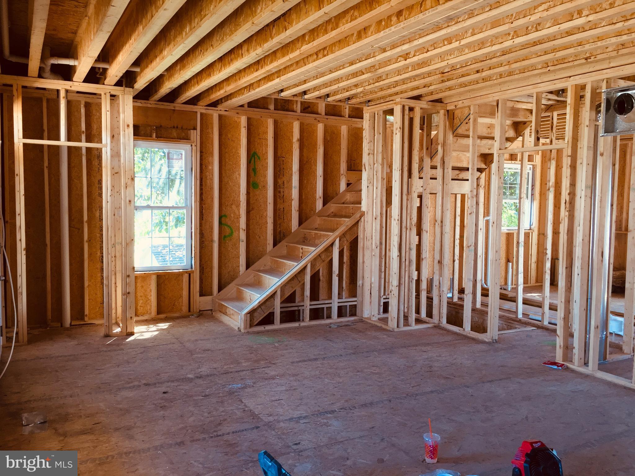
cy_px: 238
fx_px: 532
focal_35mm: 29
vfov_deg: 48.2
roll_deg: -3.3
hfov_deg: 61.7
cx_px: 318
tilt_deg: -2.9
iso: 64
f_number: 2.2
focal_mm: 4.15
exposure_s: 1/30
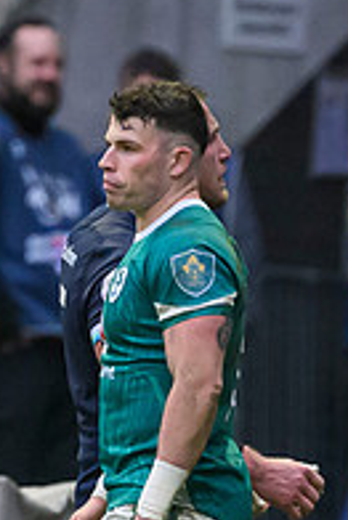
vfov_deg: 0.9
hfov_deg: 0.6
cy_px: 952
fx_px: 34548
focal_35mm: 2387
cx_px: 775
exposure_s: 1/2000
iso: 4000
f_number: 2.8
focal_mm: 400
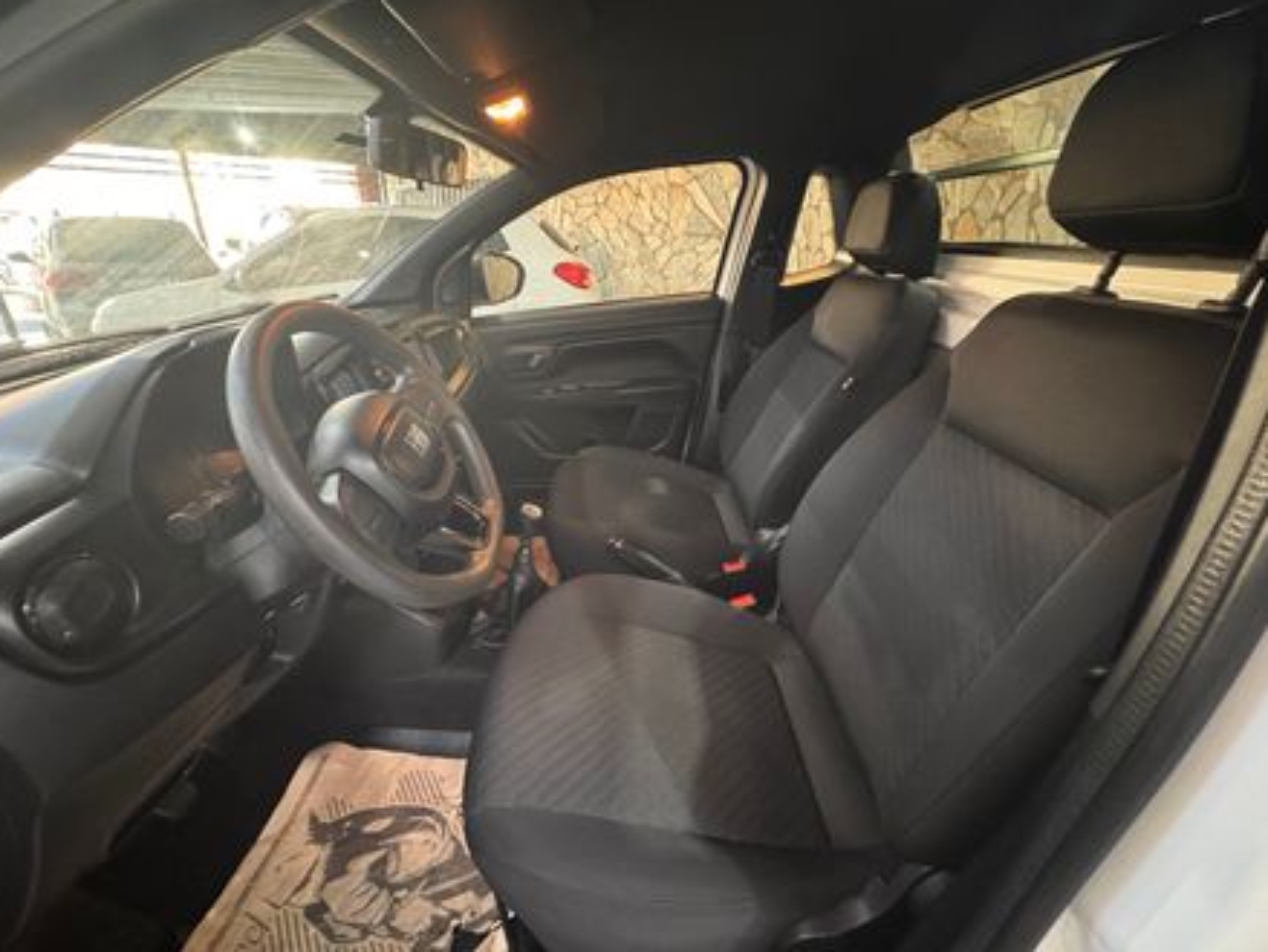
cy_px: 450
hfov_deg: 98.1
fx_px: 550
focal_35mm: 15
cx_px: 612
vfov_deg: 81.8
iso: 1250
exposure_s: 1/40
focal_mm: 2.22
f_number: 2.2
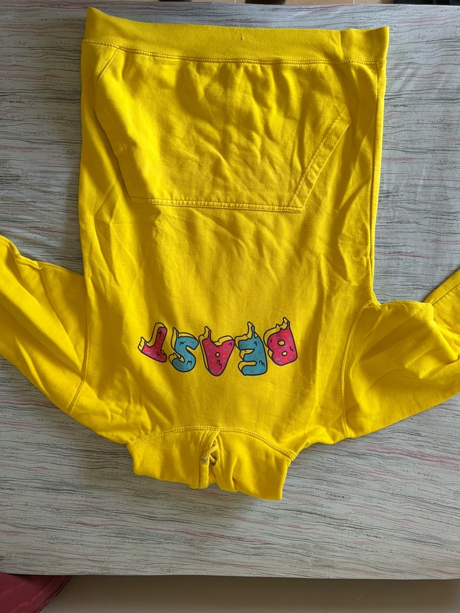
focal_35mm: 26
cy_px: 306
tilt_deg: -82.4
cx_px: 230
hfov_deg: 53.1
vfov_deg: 67.3
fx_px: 461
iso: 125
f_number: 1.5
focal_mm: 5.7
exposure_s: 1/121
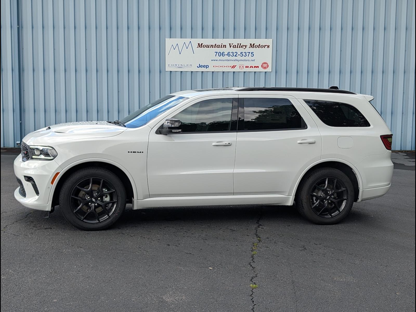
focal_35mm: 49
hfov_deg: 38.9
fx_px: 589
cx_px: 208
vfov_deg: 29.7
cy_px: 156
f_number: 1.68
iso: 22
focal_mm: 6.9
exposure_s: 1/556
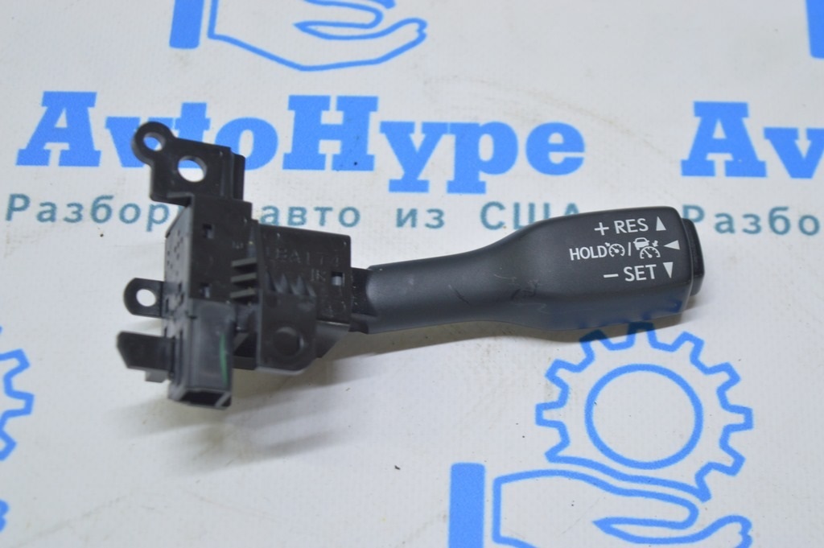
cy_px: 274
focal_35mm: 82
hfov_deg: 24.6
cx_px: 412
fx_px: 1887
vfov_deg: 16.5
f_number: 5.6
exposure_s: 1/20
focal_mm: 55
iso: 400
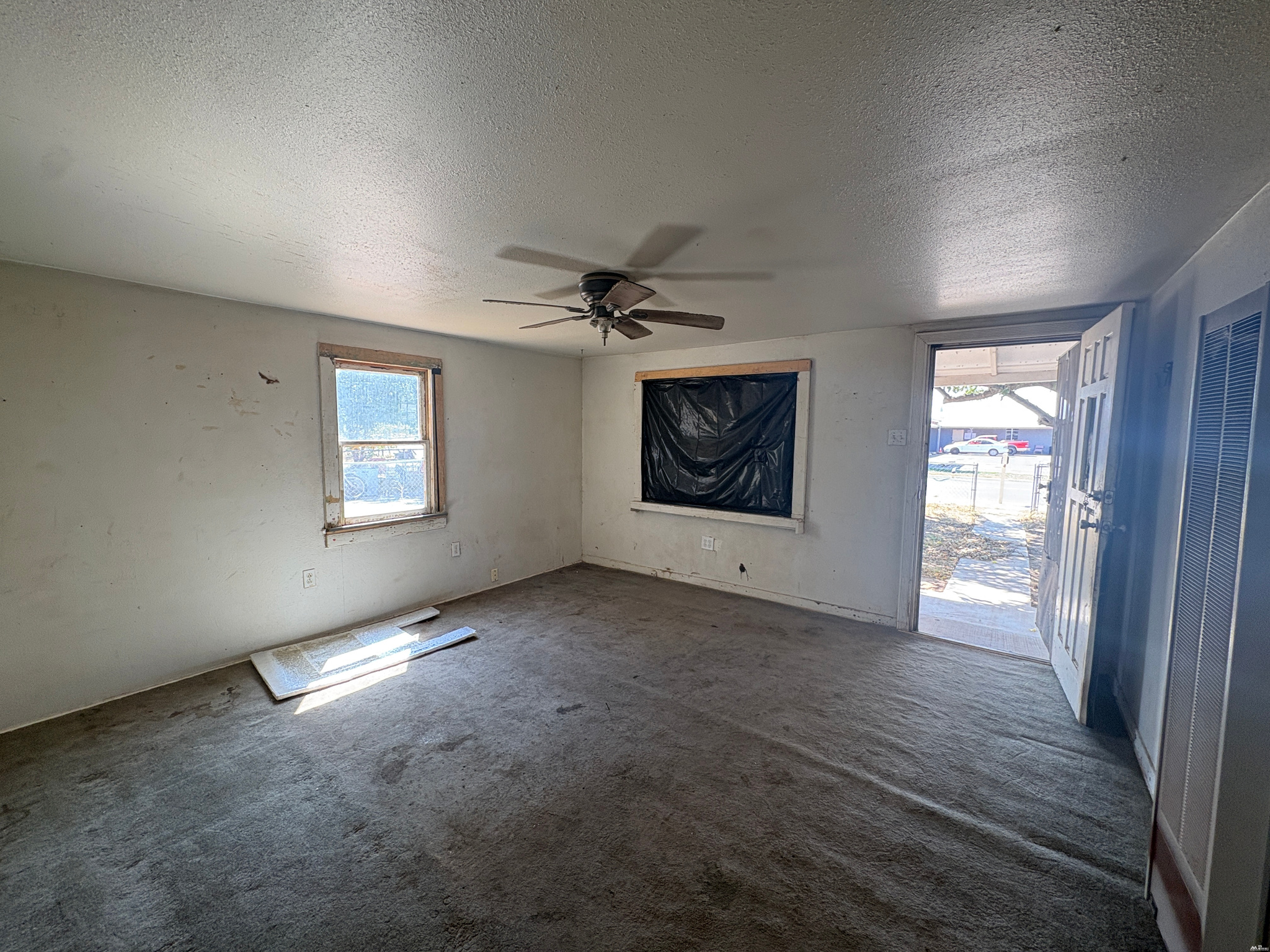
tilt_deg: -4.6
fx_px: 514
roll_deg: +0.0
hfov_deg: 102.1
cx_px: 635
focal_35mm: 14
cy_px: 476
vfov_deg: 85.7
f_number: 2.2
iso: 100
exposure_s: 1/99
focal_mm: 2.22
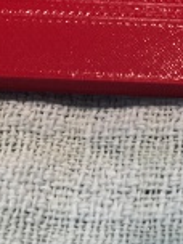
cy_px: -50
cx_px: 198
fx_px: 719
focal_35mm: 102
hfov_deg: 14.2
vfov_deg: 18.3
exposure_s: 1/33
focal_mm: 4.15
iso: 40
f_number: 2.2
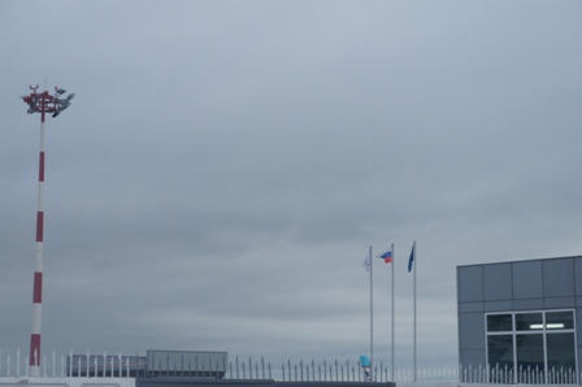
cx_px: 291
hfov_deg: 24.6
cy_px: 194
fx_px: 1333
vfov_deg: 16.5
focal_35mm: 82
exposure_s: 1/200
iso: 200
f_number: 5.6
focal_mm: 55
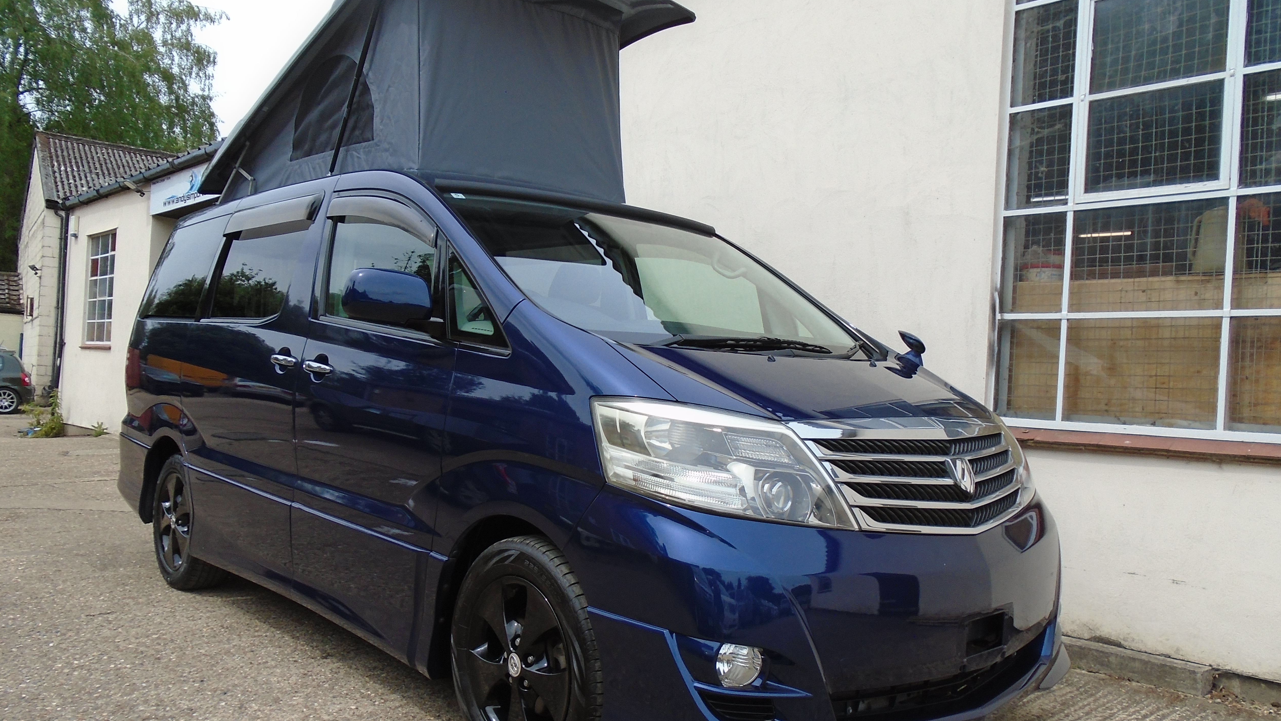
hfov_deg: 66.1
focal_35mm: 29
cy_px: 403
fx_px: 985
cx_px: 630
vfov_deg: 40.1
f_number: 3.2
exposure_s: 1/640
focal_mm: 4.6
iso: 100
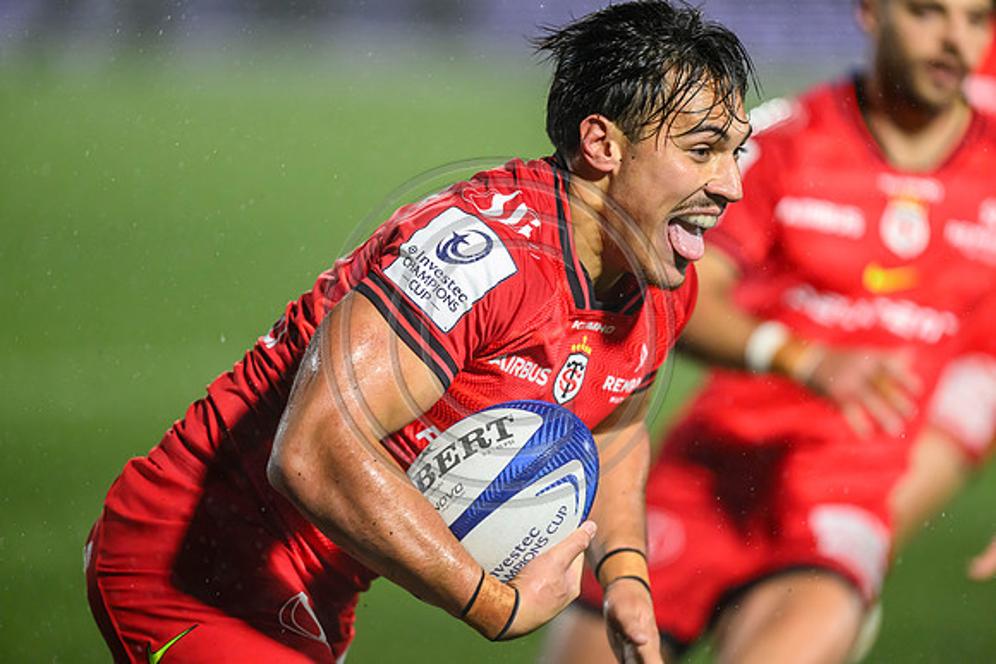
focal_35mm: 400
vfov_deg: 3.4
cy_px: 332
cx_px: 498
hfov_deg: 5.2
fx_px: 11069
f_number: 3.2
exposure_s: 1/1600
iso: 5000
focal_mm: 400
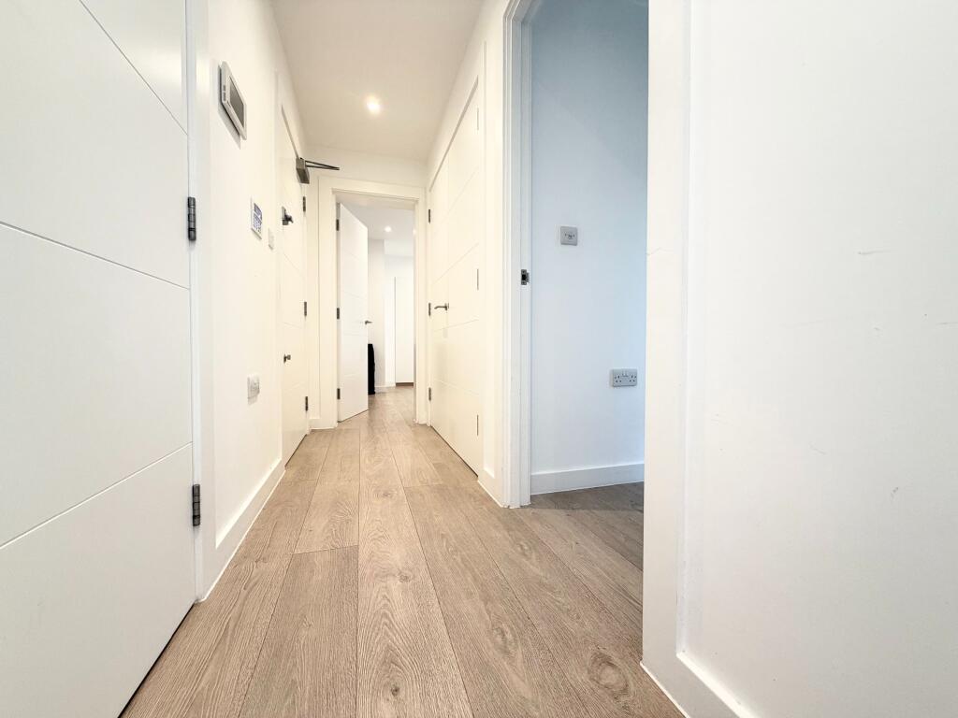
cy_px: 359
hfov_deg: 102.1
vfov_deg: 85.7
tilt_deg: -0.9
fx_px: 387
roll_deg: -0.6
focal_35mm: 14
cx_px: 479
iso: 200
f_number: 2.2
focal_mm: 2.22
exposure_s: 1/50
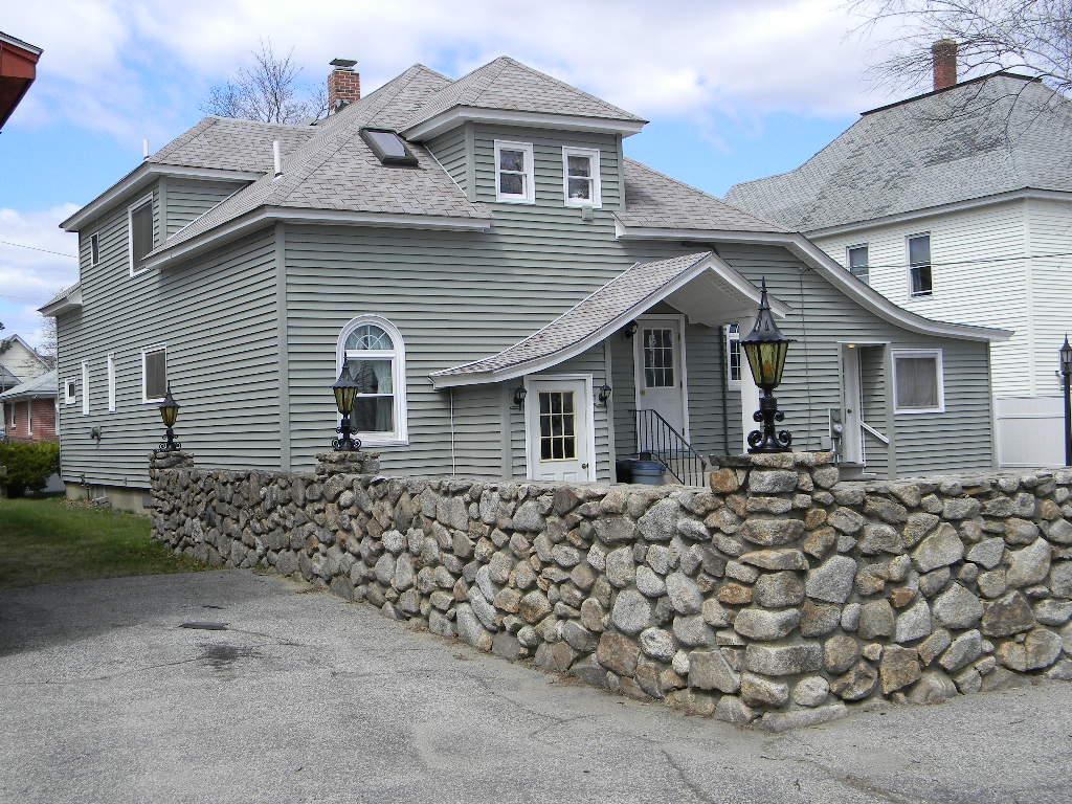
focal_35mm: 41
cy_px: 402
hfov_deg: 45.8
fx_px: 1270
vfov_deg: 35.1
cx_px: 536
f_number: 3.8
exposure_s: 1/577
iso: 80
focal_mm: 7.3
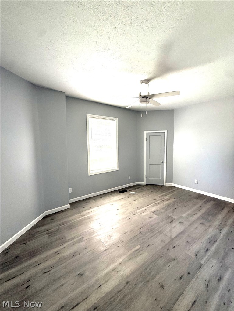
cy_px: 156
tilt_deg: -4.4
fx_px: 126
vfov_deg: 102.1
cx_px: 117
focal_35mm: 14
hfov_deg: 85.7
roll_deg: -0.7
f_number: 2.2
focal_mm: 2.22
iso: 160
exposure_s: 1/99
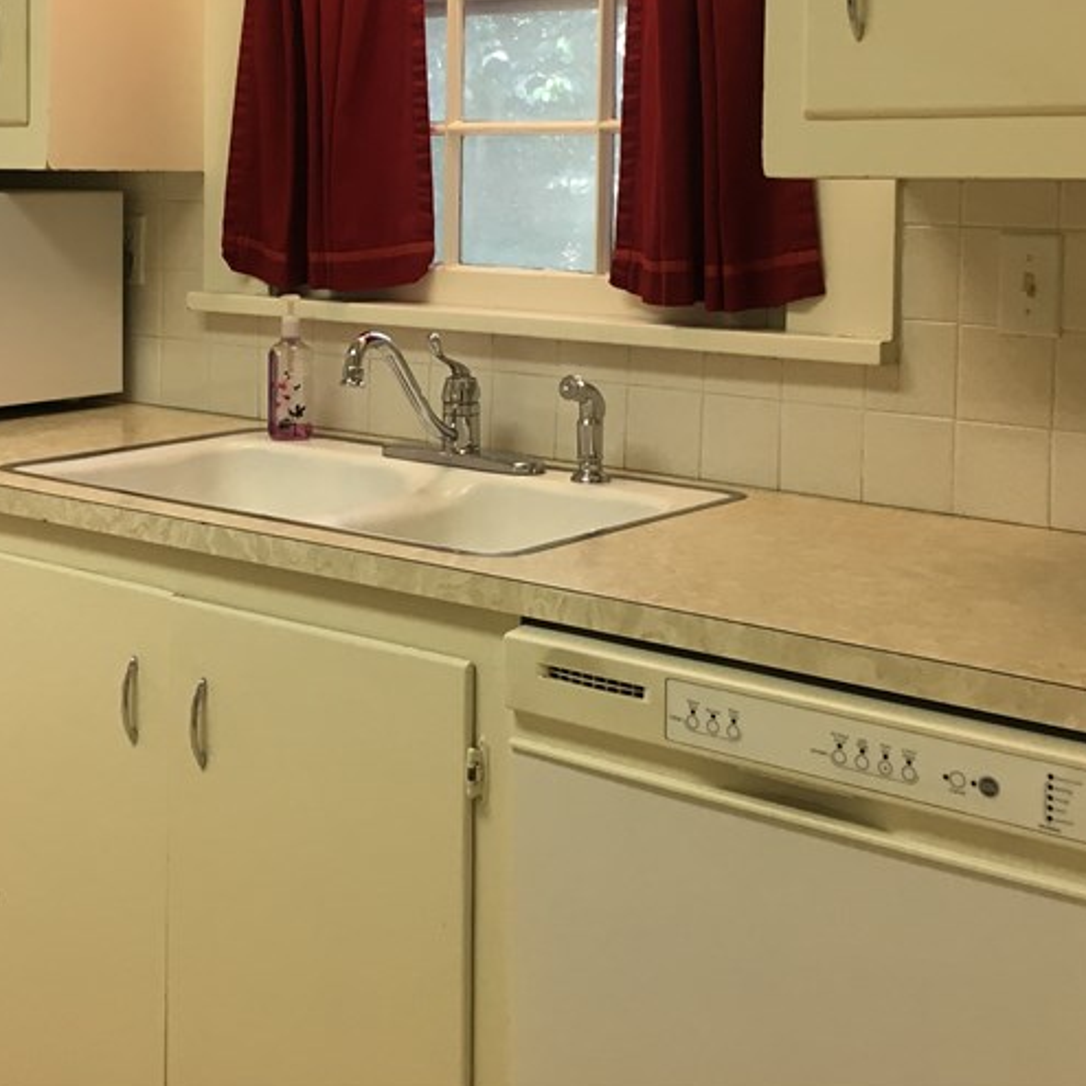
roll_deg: -0.8
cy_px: 257
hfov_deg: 31.9
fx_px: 1881
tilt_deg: -1.1
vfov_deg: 31.6
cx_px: 342
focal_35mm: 53
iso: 50
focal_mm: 4.15
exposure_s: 1/30
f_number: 2.2
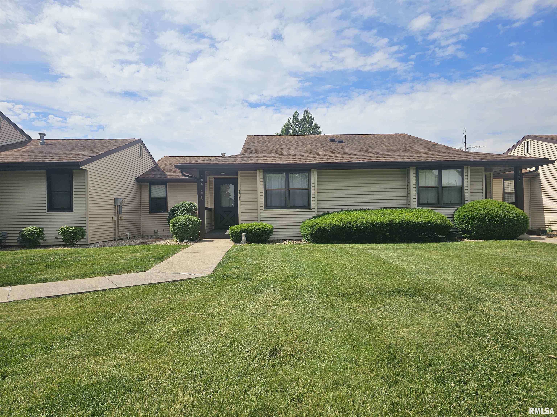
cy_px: 208
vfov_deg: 58.9
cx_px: 278
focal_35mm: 23
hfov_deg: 73.9
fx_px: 370
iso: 10
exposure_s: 1/1559
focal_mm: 6.3
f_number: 1.7
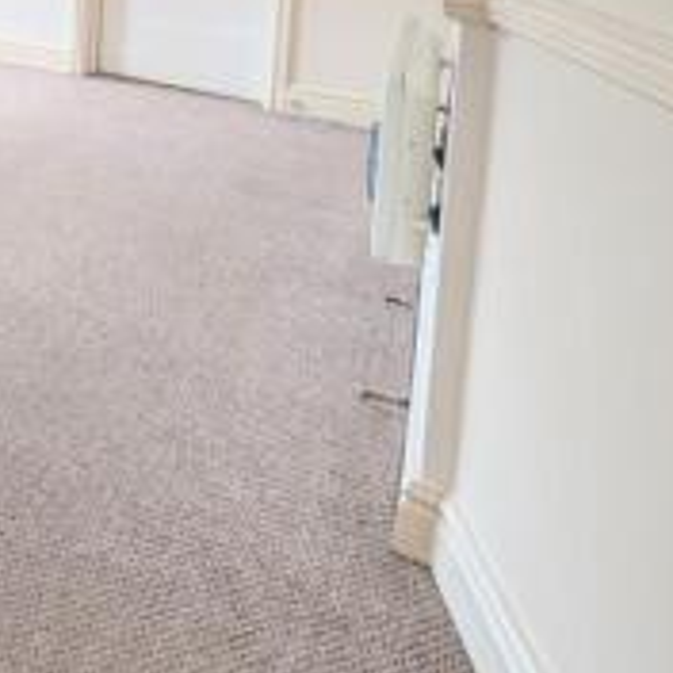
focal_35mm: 35
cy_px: -71
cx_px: -314
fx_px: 770
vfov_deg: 38.8
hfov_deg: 29.9
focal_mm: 2.02
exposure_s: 1/152
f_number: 1.7
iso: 53
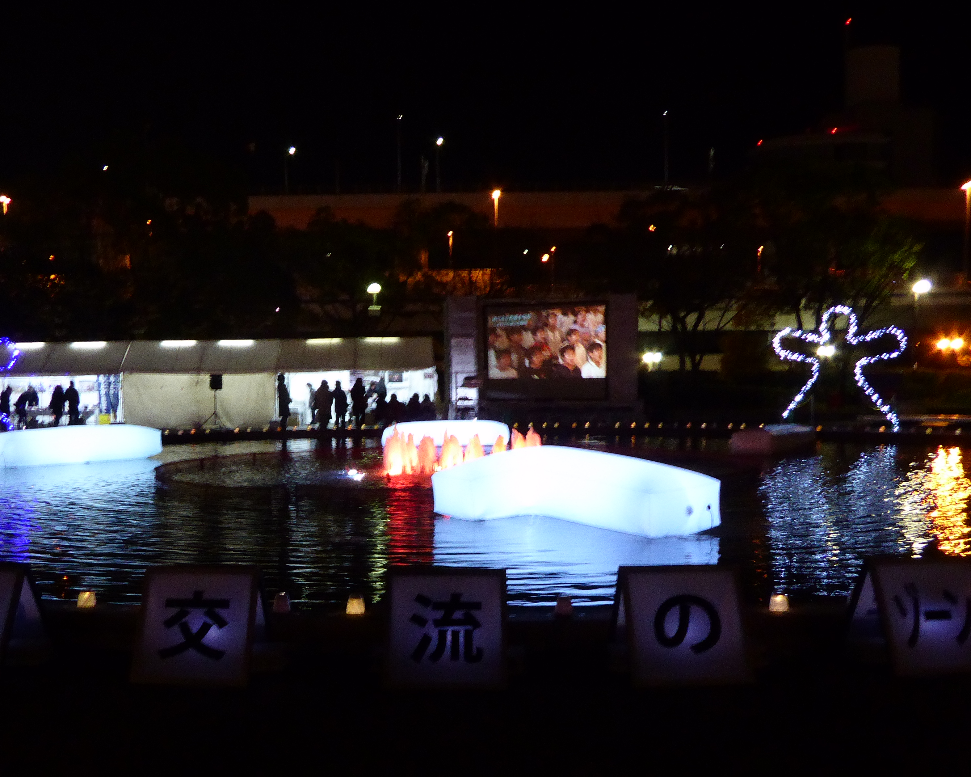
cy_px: 481
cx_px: 399
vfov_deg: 38.9
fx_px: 1092
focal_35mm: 38
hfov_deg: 47.7
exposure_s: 1/8
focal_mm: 4.3
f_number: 3.3
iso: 640
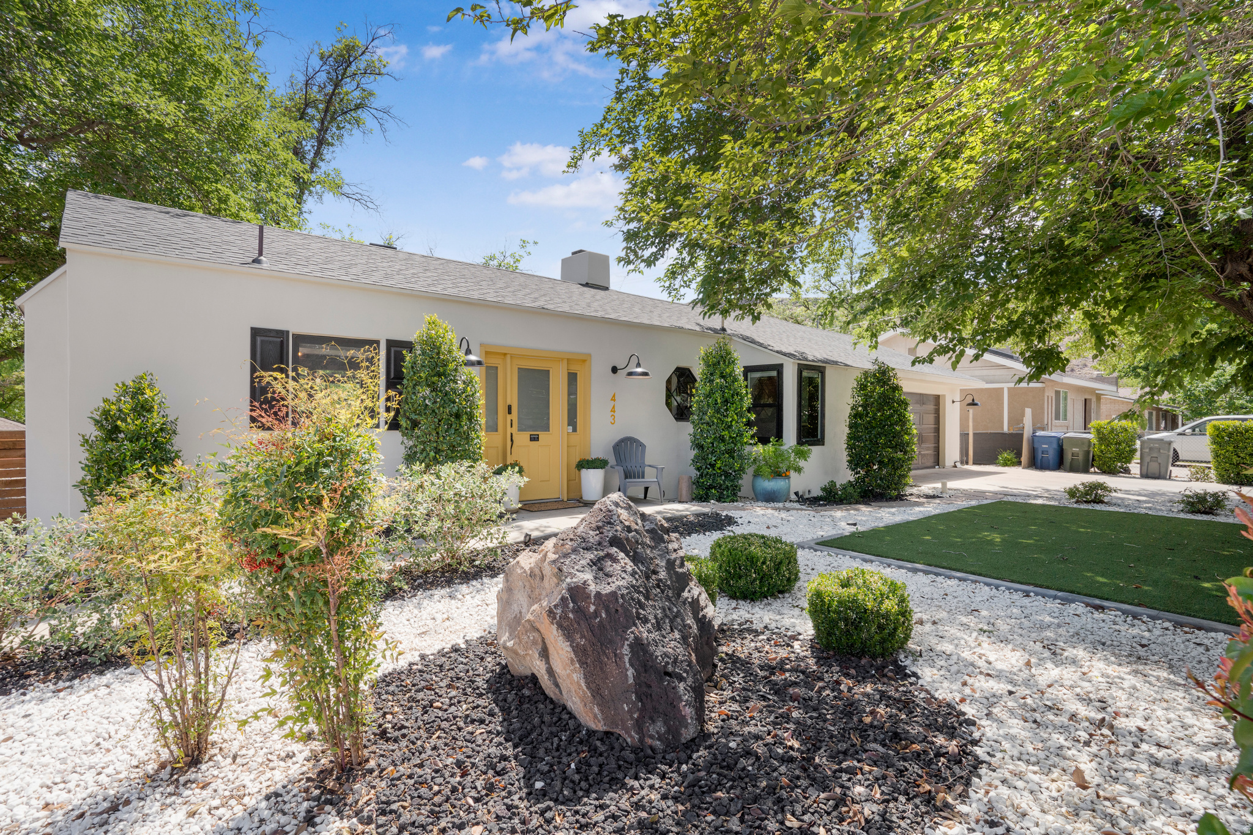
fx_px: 592
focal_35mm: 17
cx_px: 626
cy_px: 418
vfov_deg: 70.4
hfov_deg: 93.3
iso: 250
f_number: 9
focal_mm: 17
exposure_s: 1/320
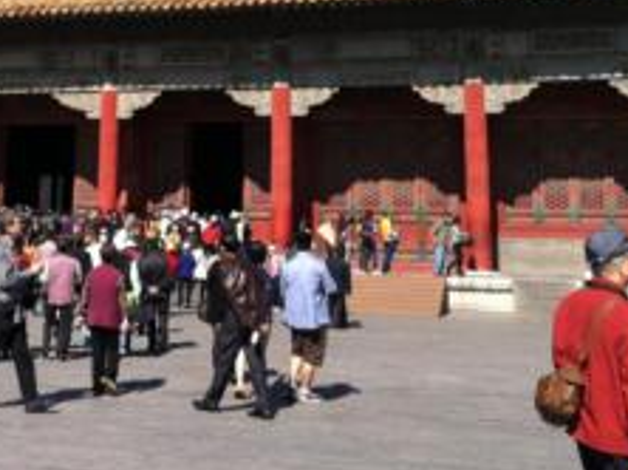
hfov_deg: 30.1
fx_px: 1142
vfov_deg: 22.8
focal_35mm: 63
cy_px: 67
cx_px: 139
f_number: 2.8
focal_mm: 3.85
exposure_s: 1/750
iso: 80
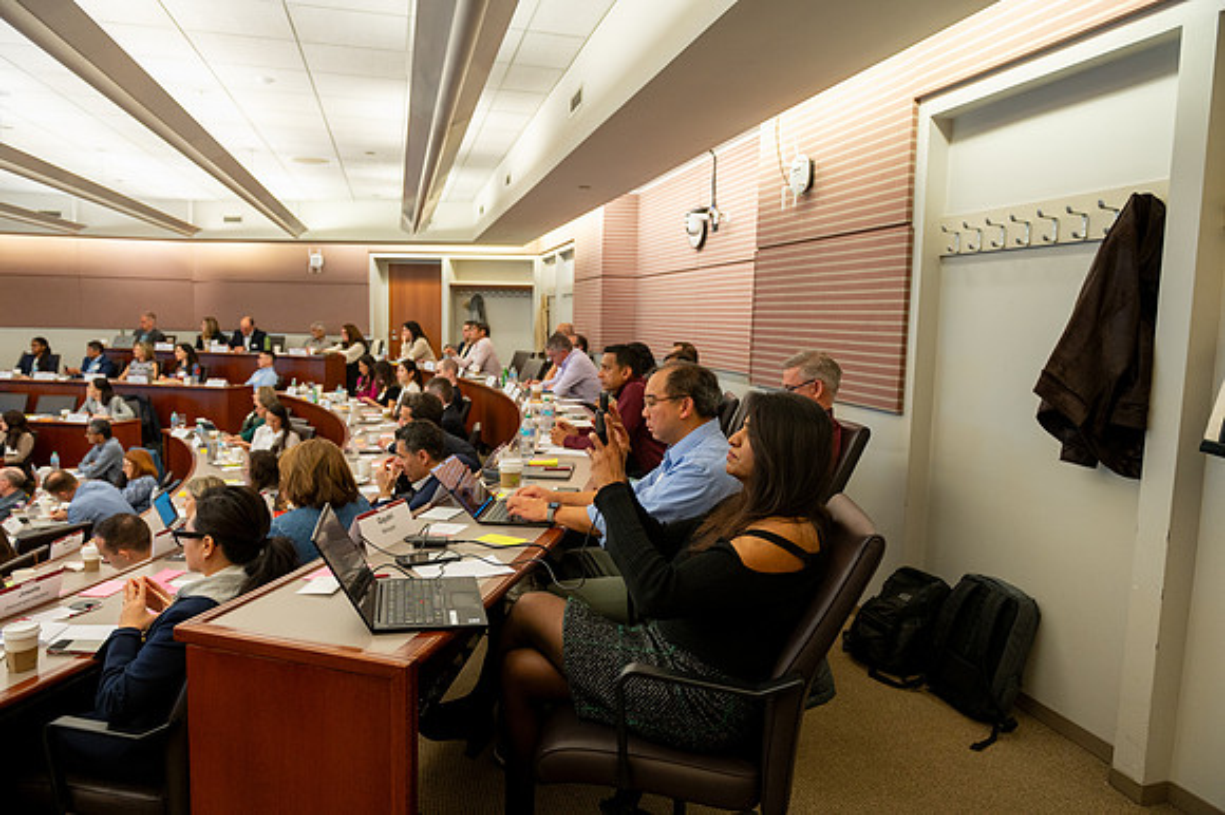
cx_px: 612
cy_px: 408
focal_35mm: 24
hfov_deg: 73.7
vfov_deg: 53.0
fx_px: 817
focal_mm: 24
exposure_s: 1/100
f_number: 4
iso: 1250
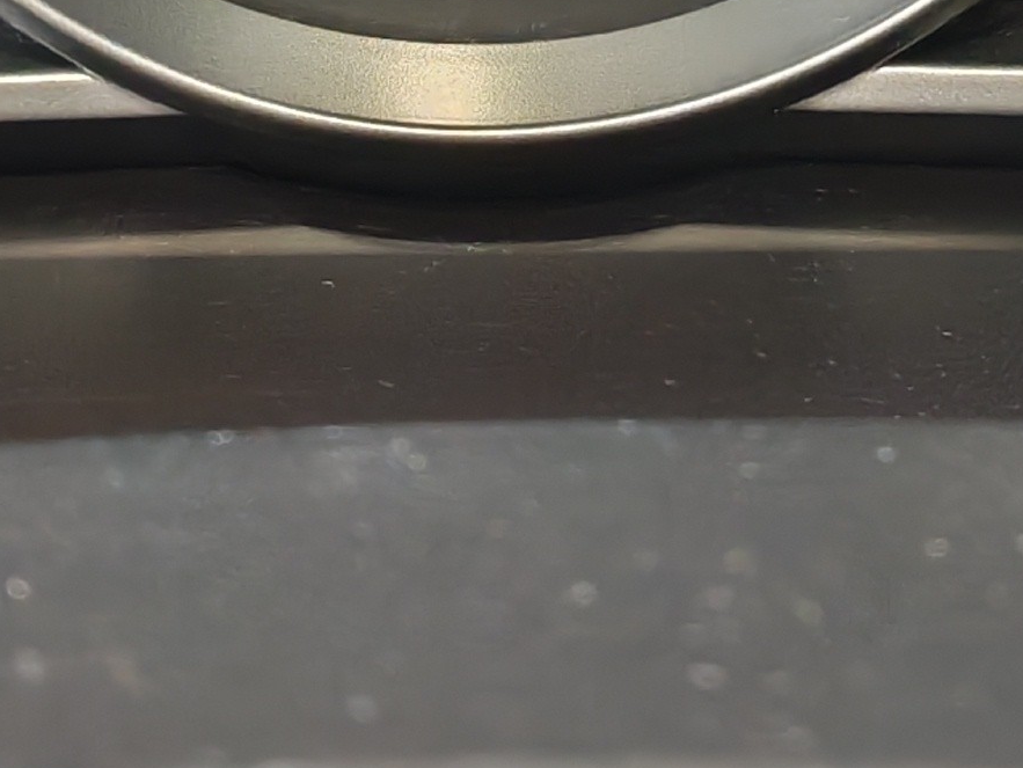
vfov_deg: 9.1
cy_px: -774
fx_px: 4523
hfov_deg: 12.9
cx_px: 477
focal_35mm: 153
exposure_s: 1/50
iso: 1772
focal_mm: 6.12
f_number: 1.9
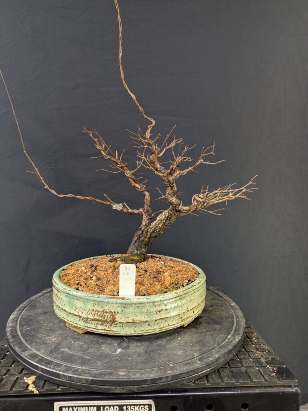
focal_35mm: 24
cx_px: 154
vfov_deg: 71.6
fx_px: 285
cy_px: 206
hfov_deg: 56.8
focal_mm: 6.81
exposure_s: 1/50
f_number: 1.85
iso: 91
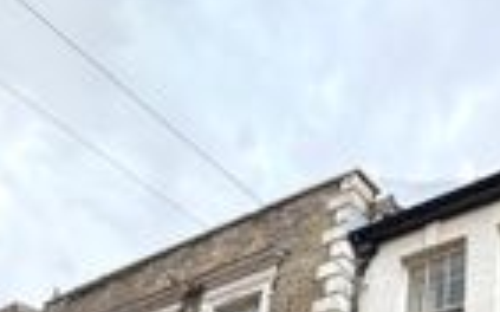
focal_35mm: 42
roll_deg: +1.5
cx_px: 564
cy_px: 447
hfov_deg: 38.2
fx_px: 572
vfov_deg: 24.7
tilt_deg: +19.5
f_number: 2.2
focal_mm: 2.22
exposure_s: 1/222
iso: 40
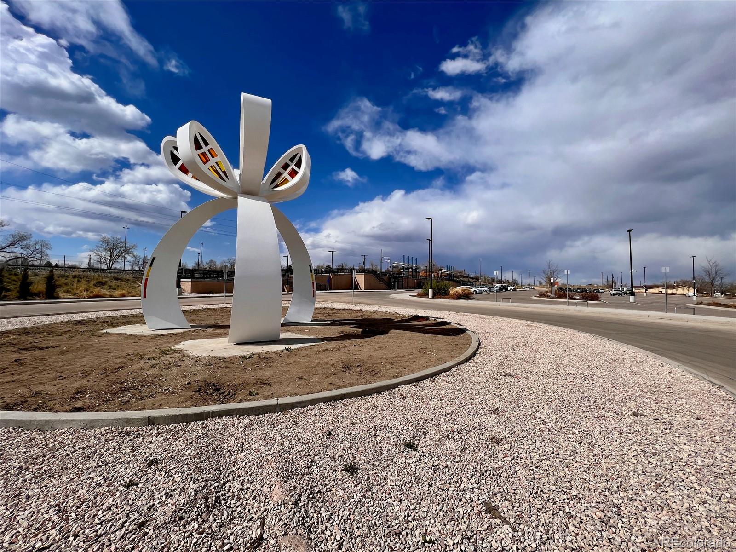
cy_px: 276
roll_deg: -1.2
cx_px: 368
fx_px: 276
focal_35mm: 13
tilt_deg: +2.7
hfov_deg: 106.2
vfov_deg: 89.9
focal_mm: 1.57
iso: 40
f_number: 1.8
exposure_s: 1/4219
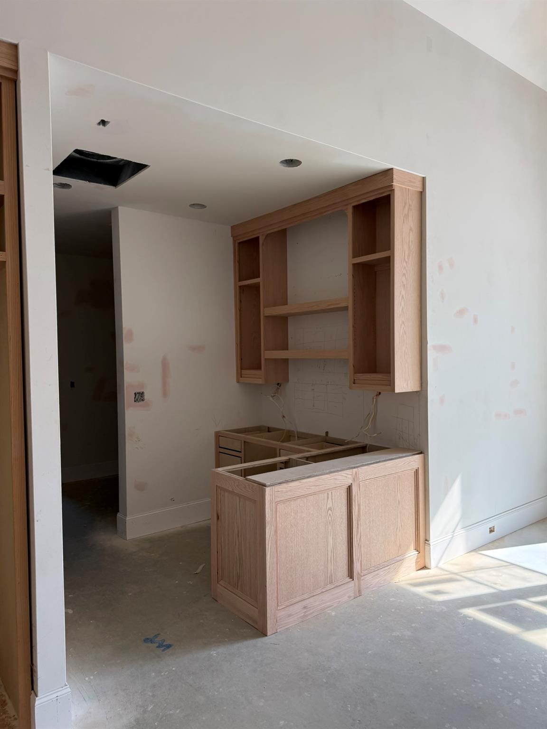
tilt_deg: -0.9
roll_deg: +1.2
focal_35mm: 24
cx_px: 274
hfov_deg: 56.8
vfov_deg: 71.6
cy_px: 364
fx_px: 506
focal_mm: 6.76
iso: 100
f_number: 1.78
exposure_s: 1/356
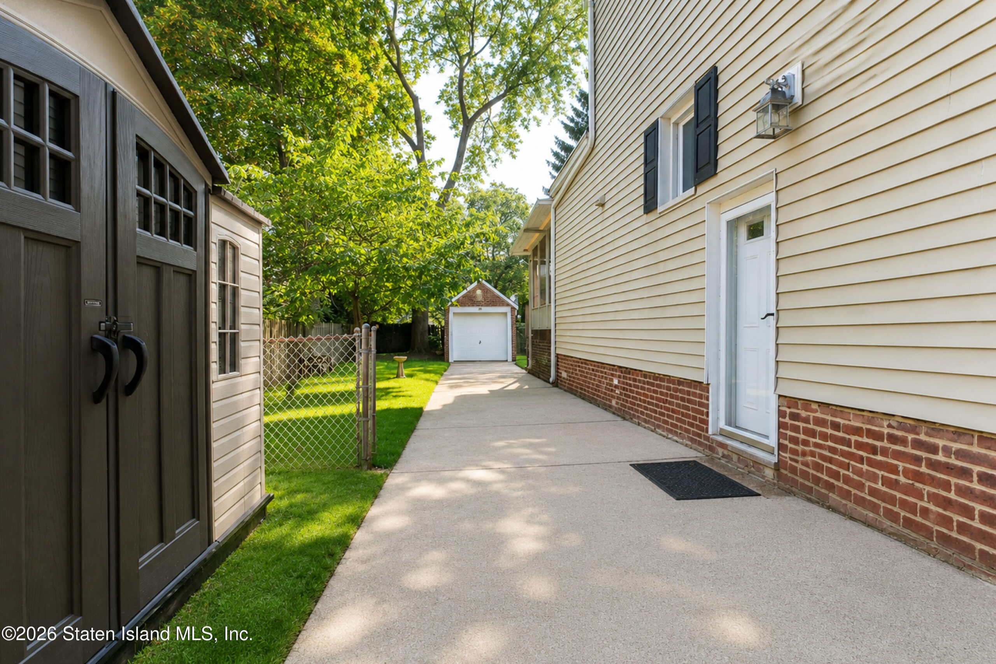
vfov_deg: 77.3
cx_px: 498
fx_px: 415
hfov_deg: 100.4
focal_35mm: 15
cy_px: 332
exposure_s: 1/60
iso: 400
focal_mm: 10
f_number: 9
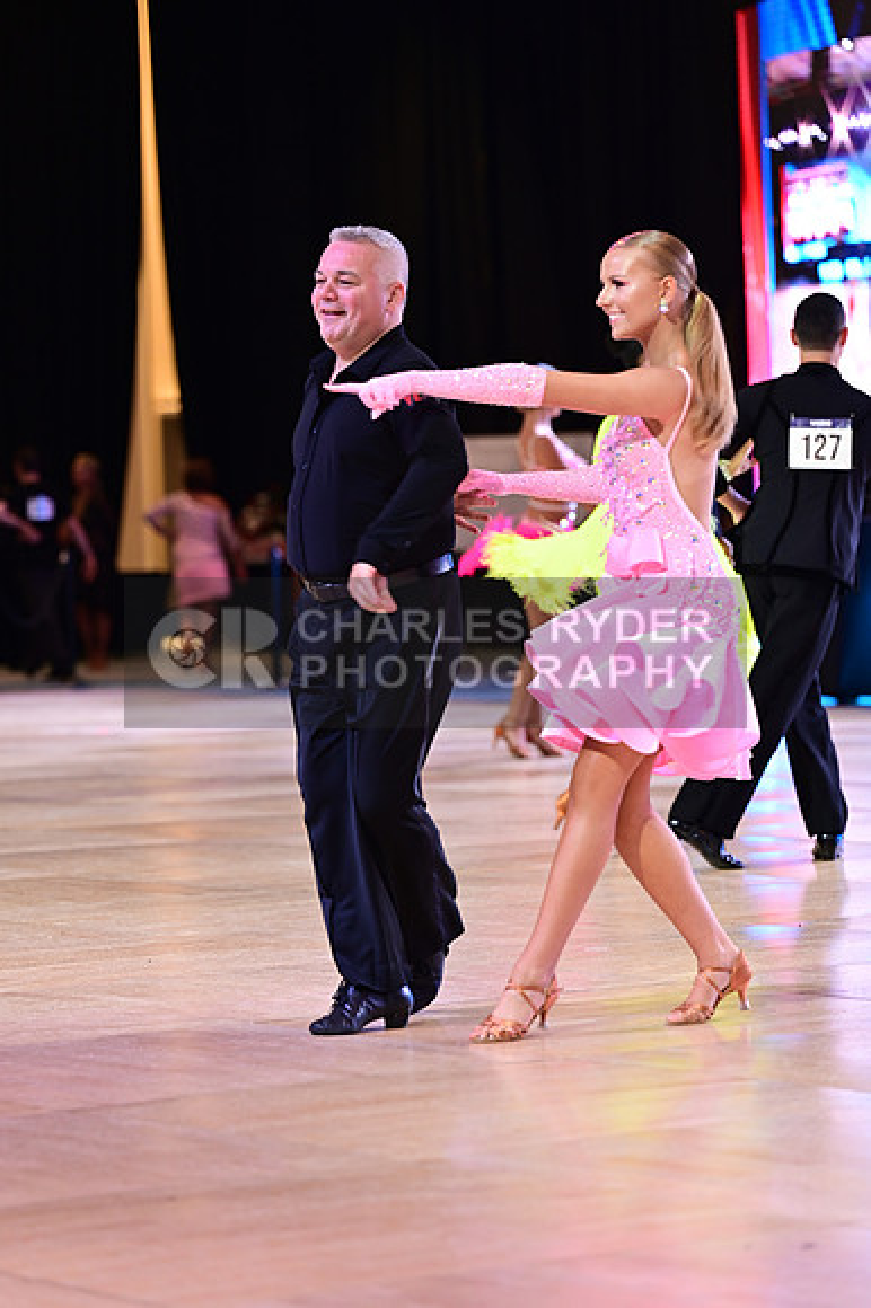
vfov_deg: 14.7
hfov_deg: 9.8
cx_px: 436
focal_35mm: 140
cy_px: 654
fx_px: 5087
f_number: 3.5
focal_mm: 140
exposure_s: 1/250
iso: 1600
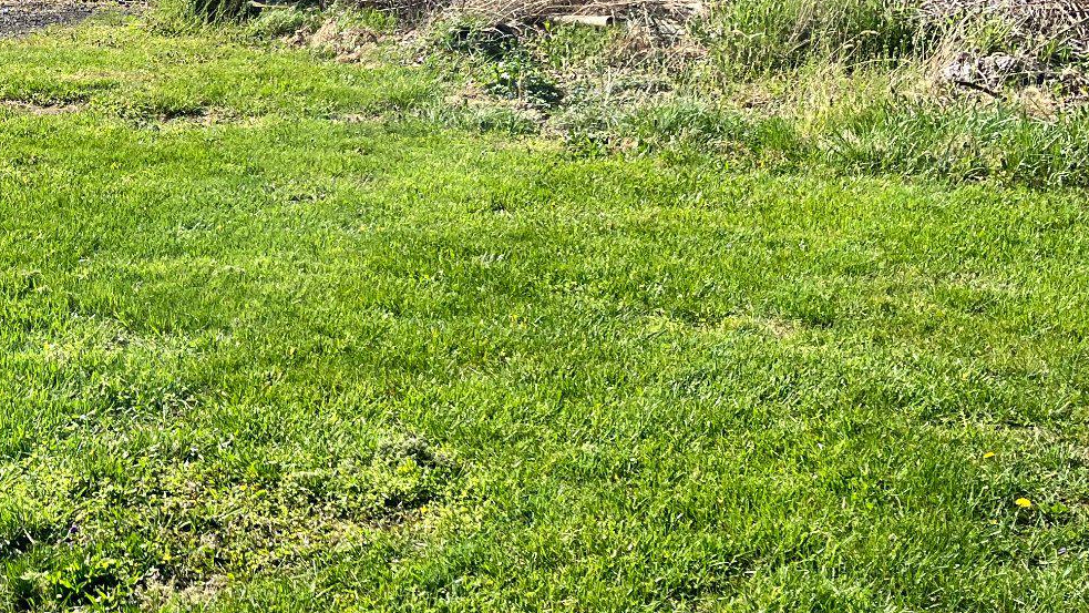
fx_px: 1704
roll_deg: -0.3
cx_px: 59
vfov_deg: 20.0
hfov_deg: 33.1
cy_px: 49
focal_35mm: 59
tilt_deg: -7.8
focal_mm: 5.1
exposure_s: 1/2024
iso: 50
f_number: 1.6
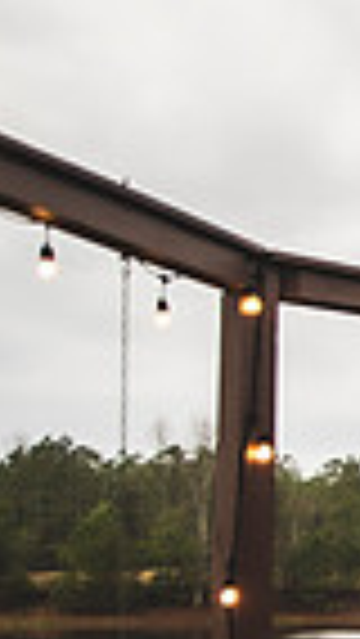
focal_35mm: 61
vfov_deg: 32.6
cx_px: 1200
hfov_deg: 10.2
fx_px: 1034
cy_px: 578
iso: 100
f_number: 2.8
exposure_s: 1/250
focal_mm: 14
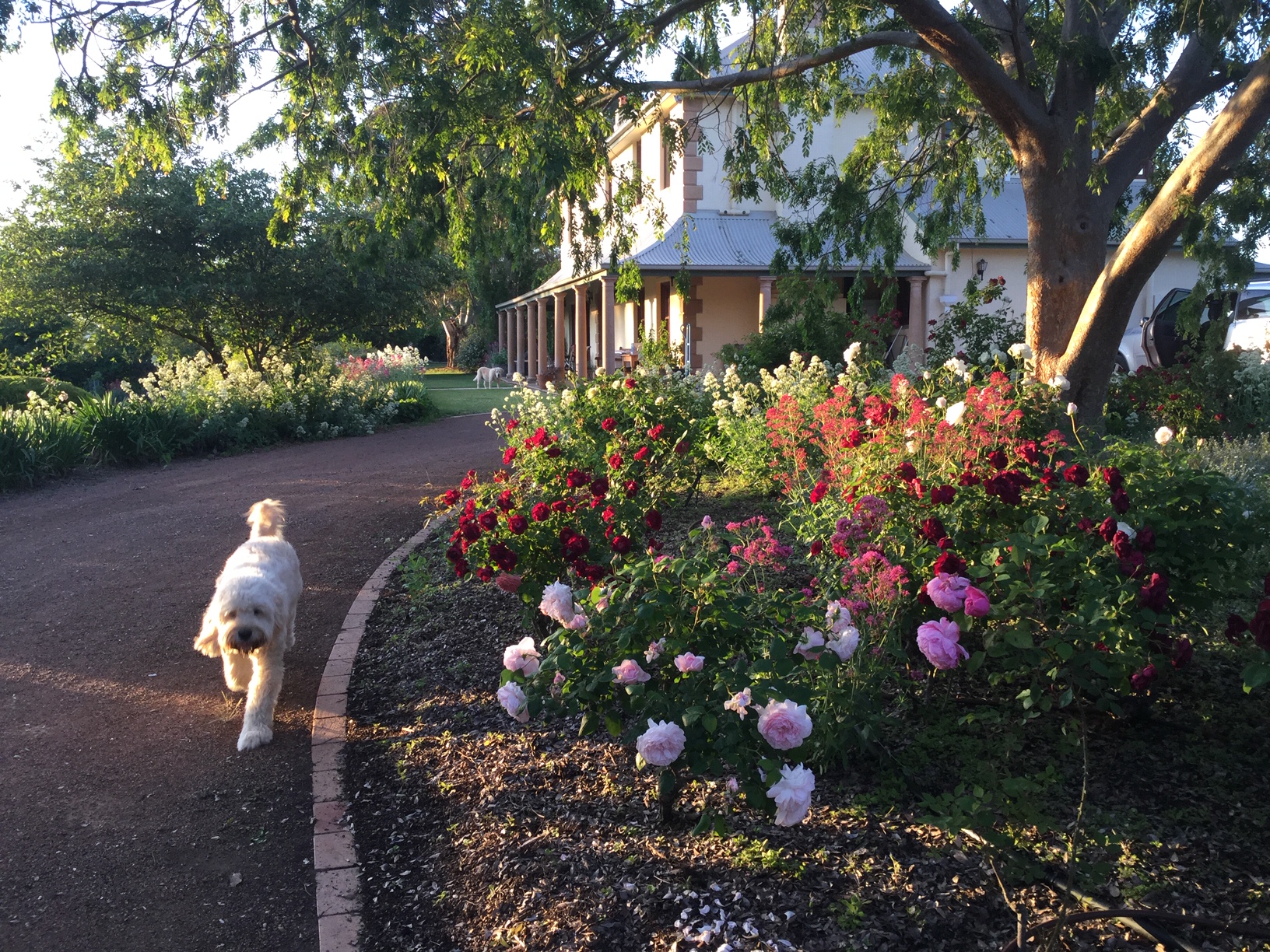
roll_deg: +0.0
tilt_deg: -7.7
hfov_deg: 58.4
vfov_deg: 45.4
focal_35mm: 31
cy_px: 476
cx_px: 635
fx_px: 1137
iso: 40
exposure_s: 1/100
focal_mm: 3.3
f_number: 2.4
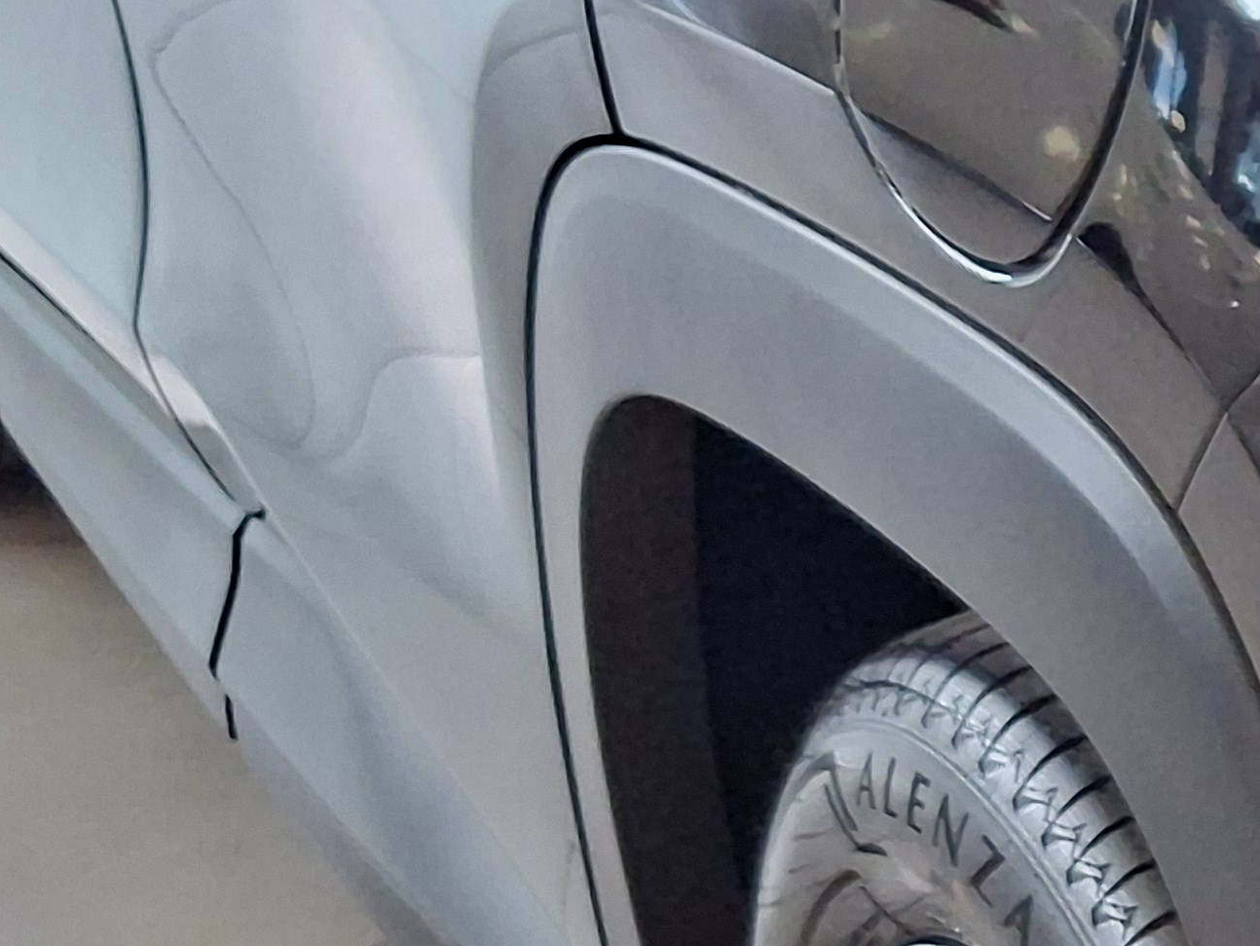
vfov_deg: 10.2
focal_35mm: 145
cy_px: 112
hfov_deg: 11.8
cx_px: 2749
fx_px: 5279
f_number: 1.8
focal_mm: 5.54
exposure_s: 1/120
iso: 100
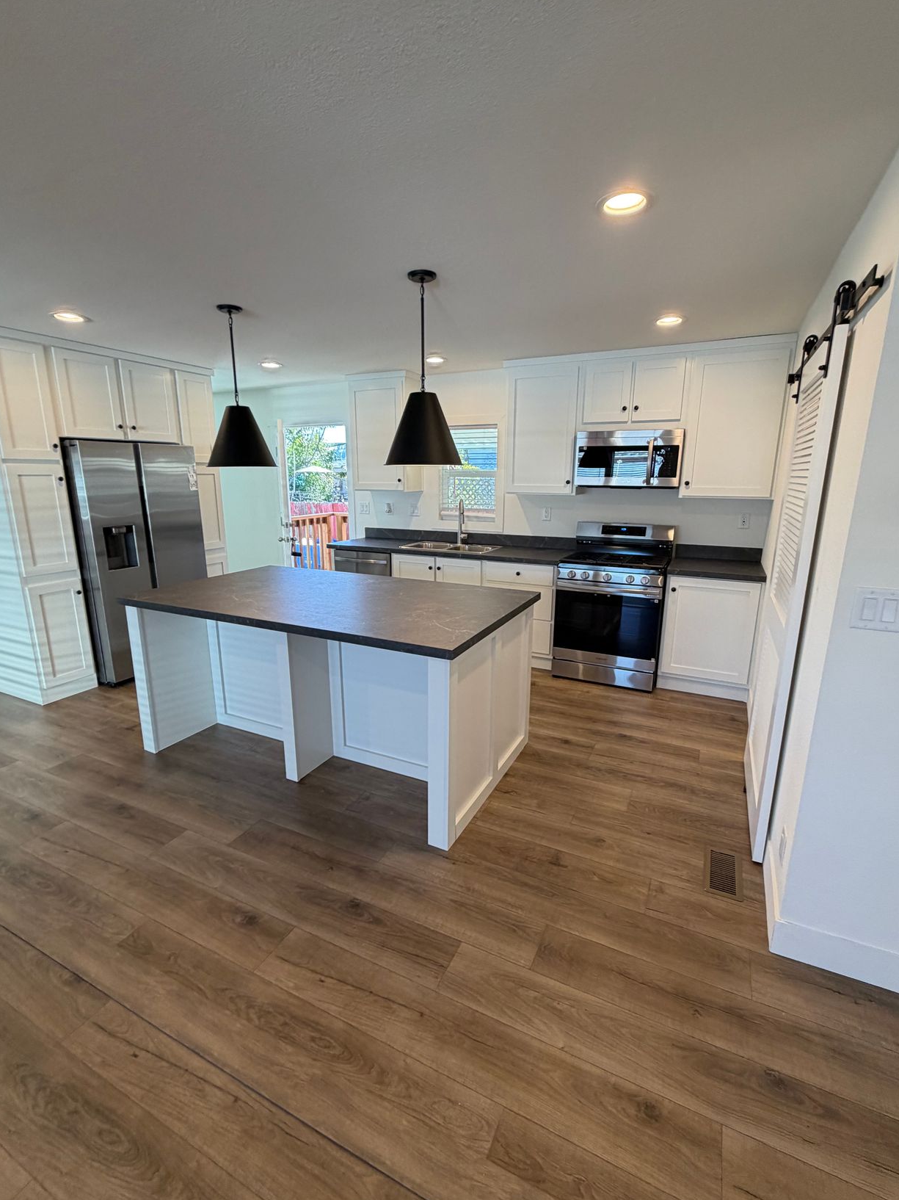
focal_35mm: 16
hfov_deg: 78.1
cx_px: 451
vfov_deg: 94.5
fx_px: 554
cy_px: 611
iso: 160
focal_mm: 2.22
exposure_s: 1/120
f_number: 2.2
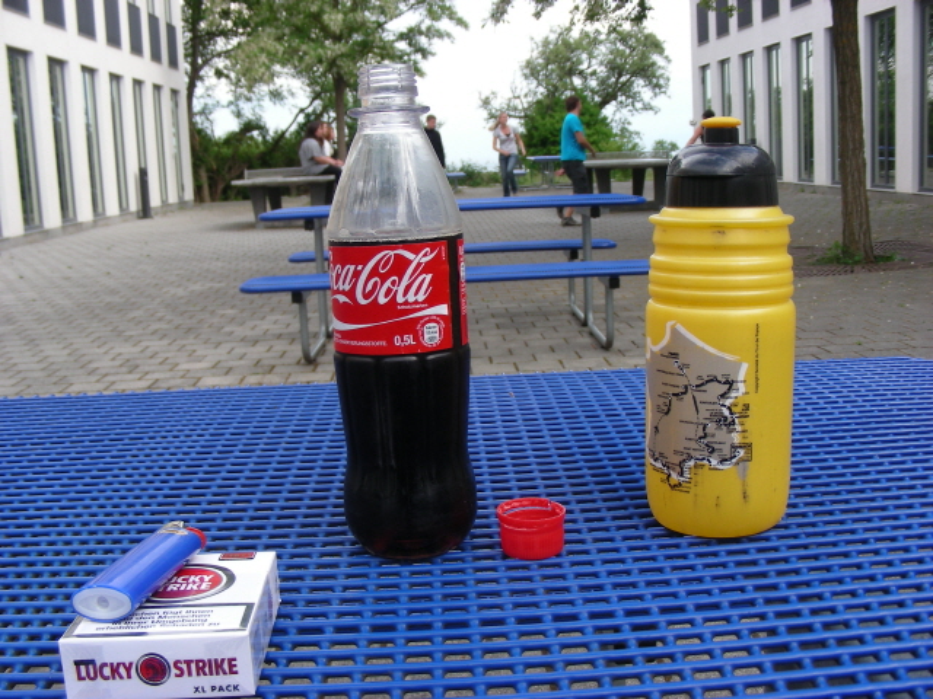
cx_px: 466
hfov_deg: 49.0
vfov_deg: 37.7
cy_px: 350
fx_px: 1024
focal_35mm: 38
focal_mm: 6.3
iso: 50
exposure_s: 1/174
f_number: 4
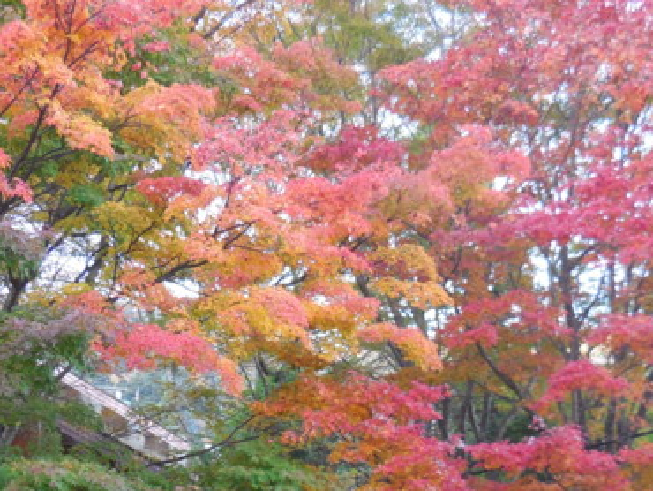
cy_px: 362
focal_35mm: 54
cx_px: 353
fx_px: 1019
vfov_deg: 26.7
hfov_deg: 35.5
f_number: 3.1
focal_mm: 4.5
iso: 220
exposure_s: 1/30
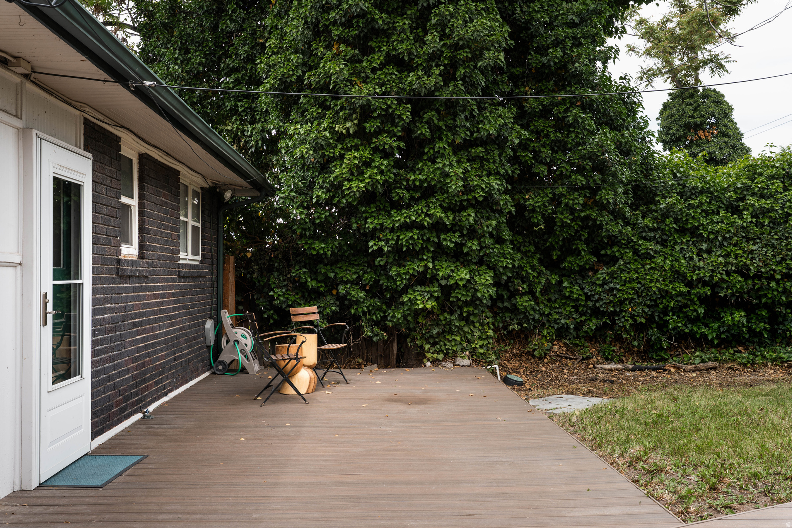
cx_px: 396
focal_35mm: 33
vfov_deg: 39.9
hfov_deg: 57.1
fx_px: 728
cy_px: 264
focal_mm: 33.1
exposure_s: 1/160
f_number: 6.3
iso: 100
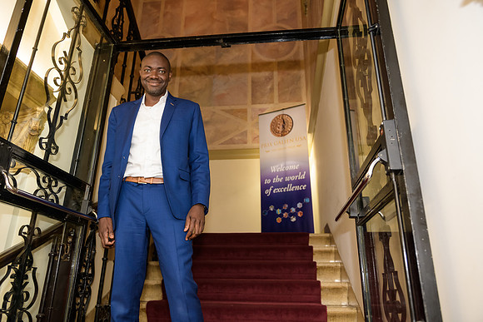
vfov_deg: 49.6
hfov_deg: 69.4
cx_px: 242
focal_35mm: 26
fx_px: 349
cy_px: 161
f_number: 3.2
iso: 1000
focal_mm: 26
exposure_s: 1/125
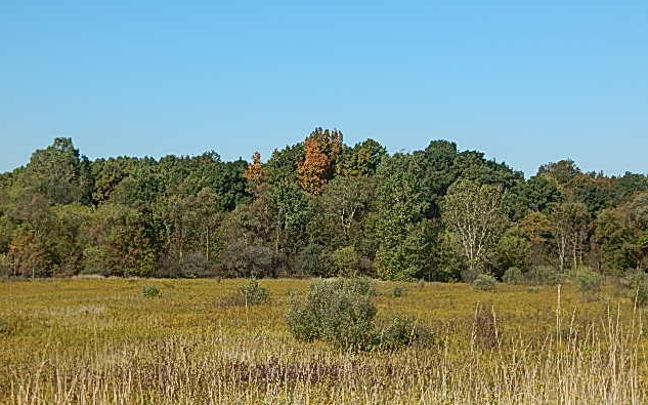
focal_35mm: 74
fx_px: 1306
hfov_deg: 27.9
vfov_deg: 17.6
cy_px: 244
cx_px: 327
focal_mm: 12.3
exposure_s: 1/1000
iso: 125
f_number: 4.1
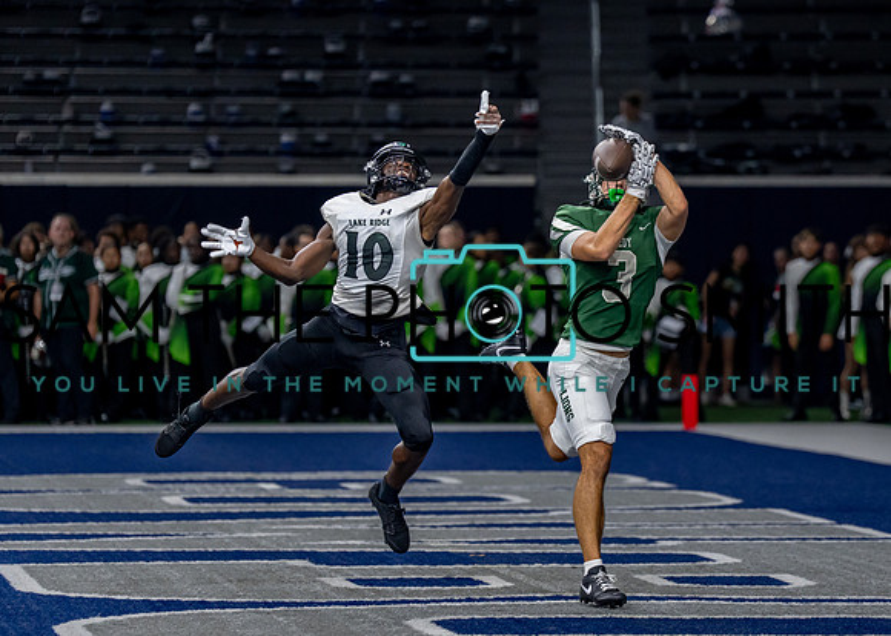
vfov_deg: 5.8
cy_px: 357
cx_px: 580
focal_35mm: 249
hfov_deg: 8.1
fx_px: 6291
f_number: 2.8
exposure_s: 1/1000
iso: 1600
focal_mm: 154
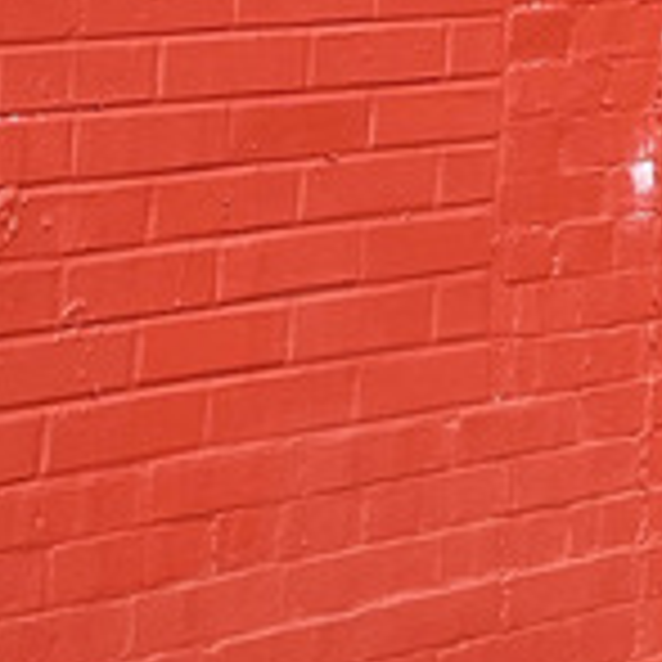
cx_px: 1216
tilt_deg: +13.1
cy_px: -1112
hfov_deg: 8.9
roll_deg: -0.5
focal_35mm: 188
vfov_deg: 8.3
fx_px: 4068
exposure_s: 1/2137
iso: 50
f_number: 1.6
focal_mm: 5.1
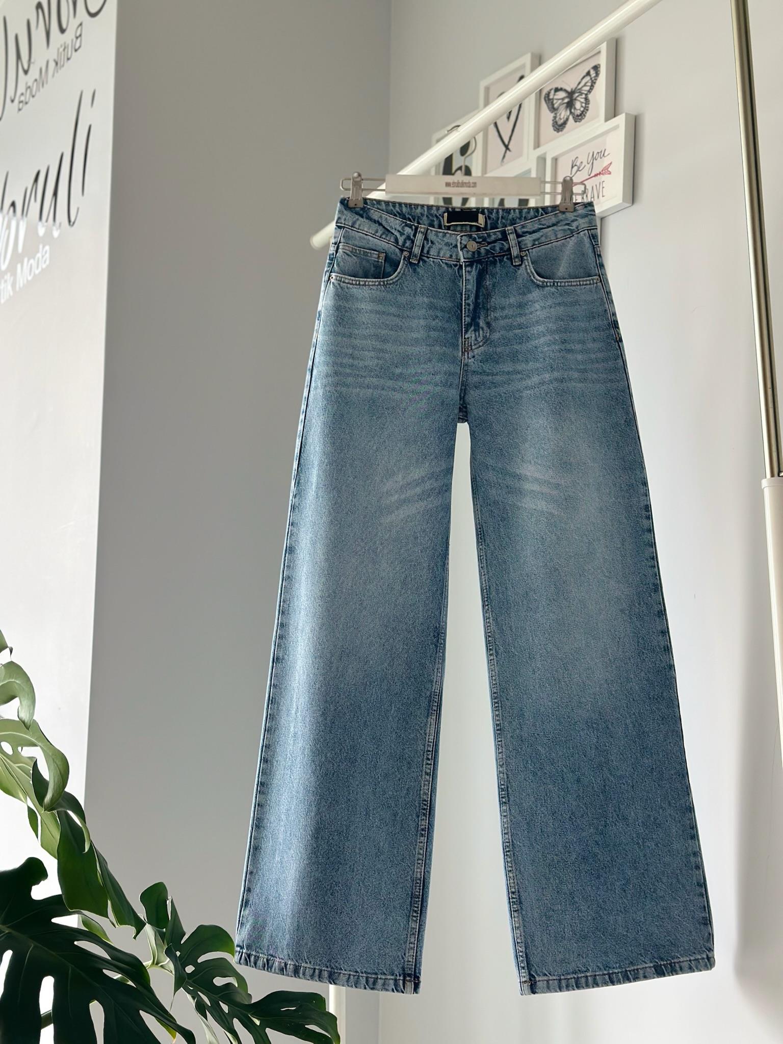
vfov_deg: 39.7
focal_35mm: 48
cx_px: 392
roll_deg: -0.9
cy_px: 522
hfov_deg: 30.3
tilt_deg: +11.2
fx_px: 1448
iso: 125
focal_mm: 6.86
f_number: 1.78
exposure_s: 1/108
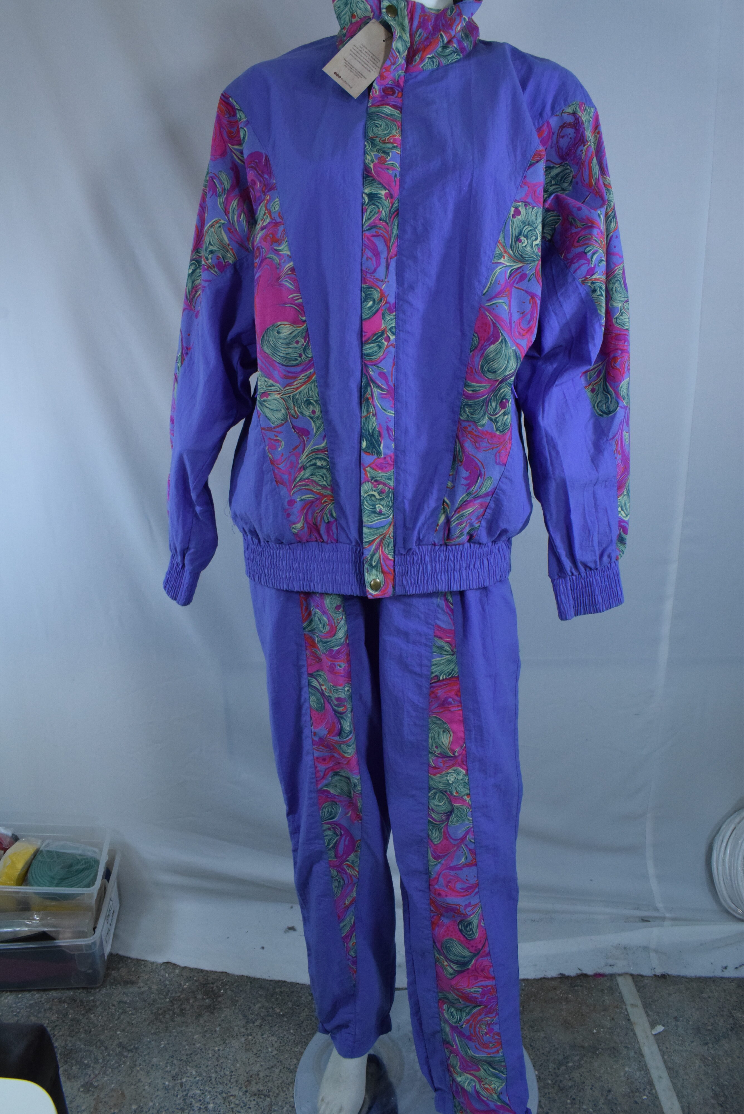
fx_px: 836
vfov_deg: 67.4
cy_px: 557
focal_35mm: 27
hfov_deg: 48.0
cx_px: 372
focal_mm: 18
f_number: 11
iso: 3200
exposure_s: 1/250
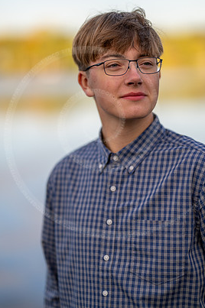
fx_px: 813
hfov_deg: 14.4
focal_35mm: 95
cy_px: 139
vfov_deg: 21.5
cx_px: 107
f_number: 1.2
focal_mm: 85
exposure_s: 1/2000
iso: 100
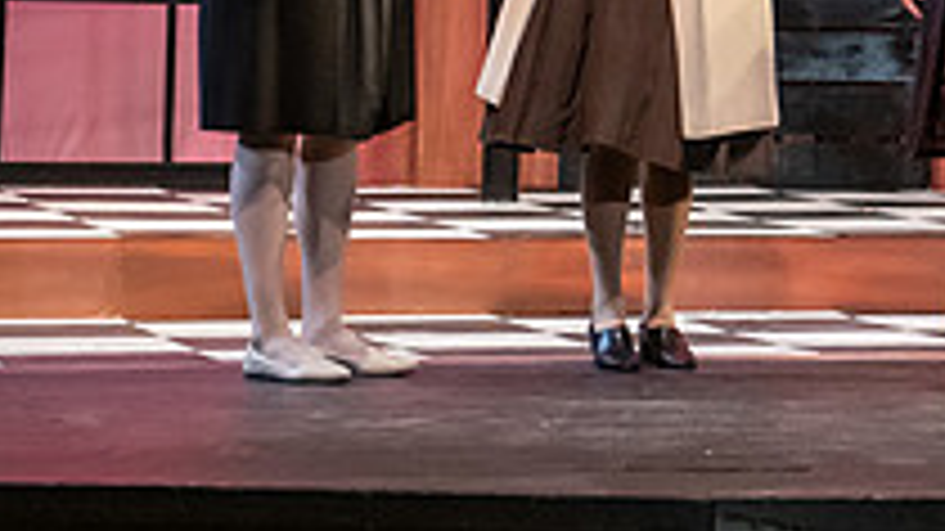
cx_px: 1224
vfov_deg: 5.9
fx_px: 5085
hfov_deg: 10.4
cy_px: -88
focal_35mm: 203
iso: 2500
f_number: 3.2
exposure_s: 1/200
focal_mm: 70
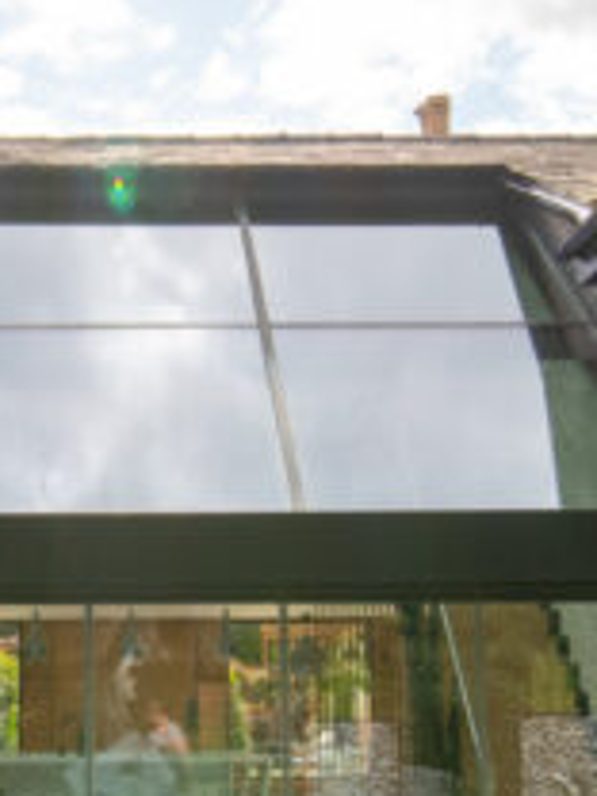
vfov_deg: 27.0
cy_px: 492
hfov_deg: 20.2
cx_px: 107
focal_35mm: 72
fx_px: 1656
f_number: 11
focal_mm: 15
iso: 250
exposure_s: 1/200
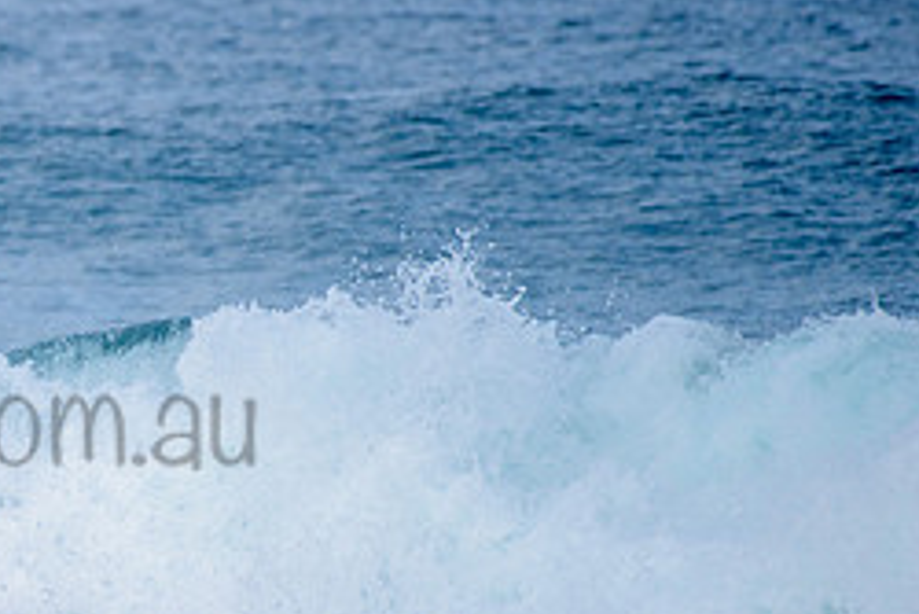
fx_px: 29679
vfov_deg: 1.2
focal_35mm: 1162
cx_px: -132
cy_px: 381
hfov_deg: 1.8
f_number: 5.6
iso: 220
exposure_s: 1/2000
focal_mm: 500
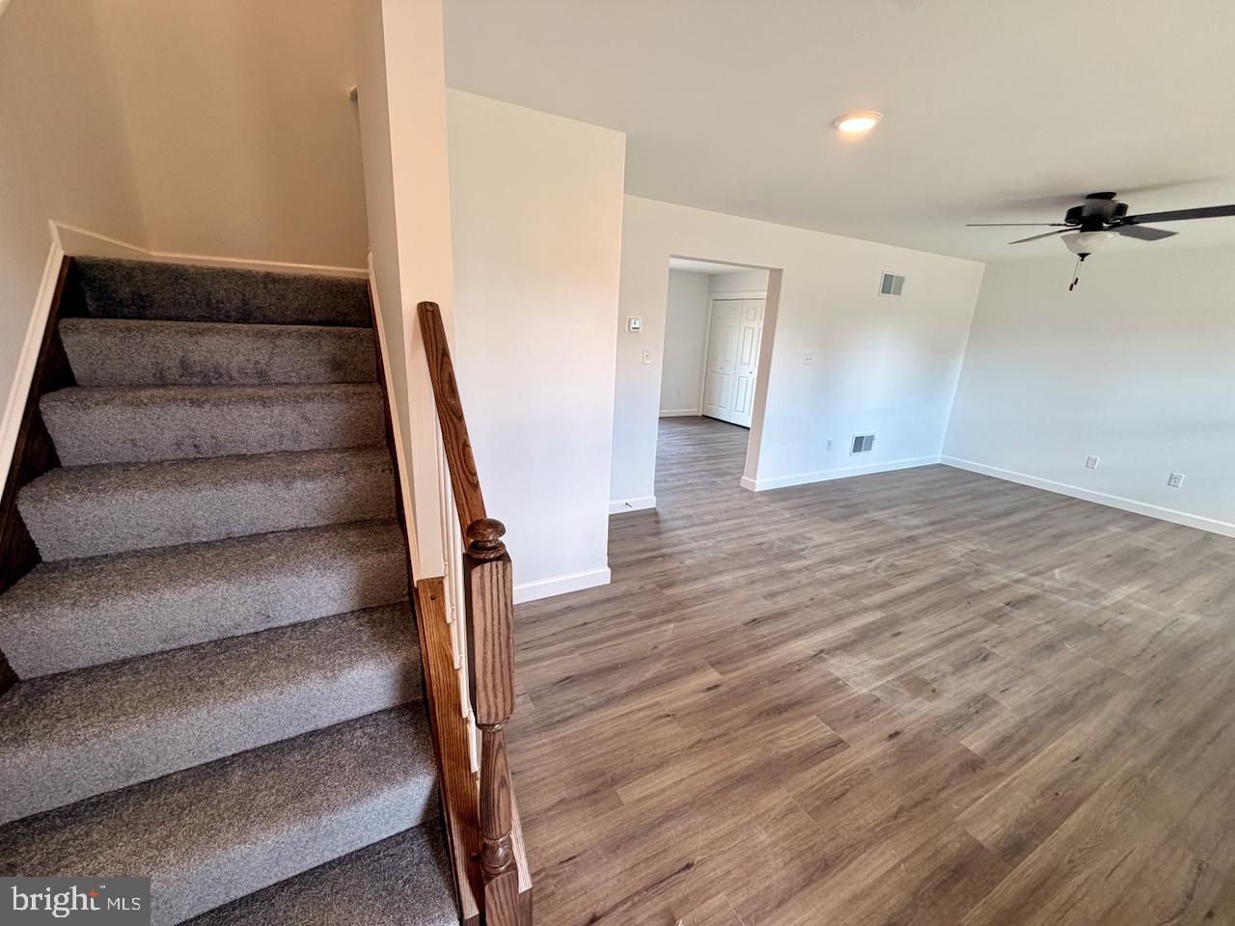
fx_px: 499
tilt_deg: -15.5
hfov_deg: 102.1
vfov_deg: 85.7
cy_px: 463
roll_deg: -2.4
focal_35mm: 14
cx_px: 618
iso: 160
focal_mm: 2.22
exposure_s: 1/120
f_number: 2.2
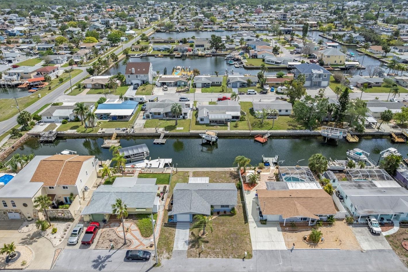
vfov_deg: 51.2
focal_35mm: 25
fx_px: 283
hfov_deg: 71.5
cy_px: 147
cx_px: 206
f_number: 2.8
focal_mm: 8.38
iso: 130
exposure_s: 1/2500
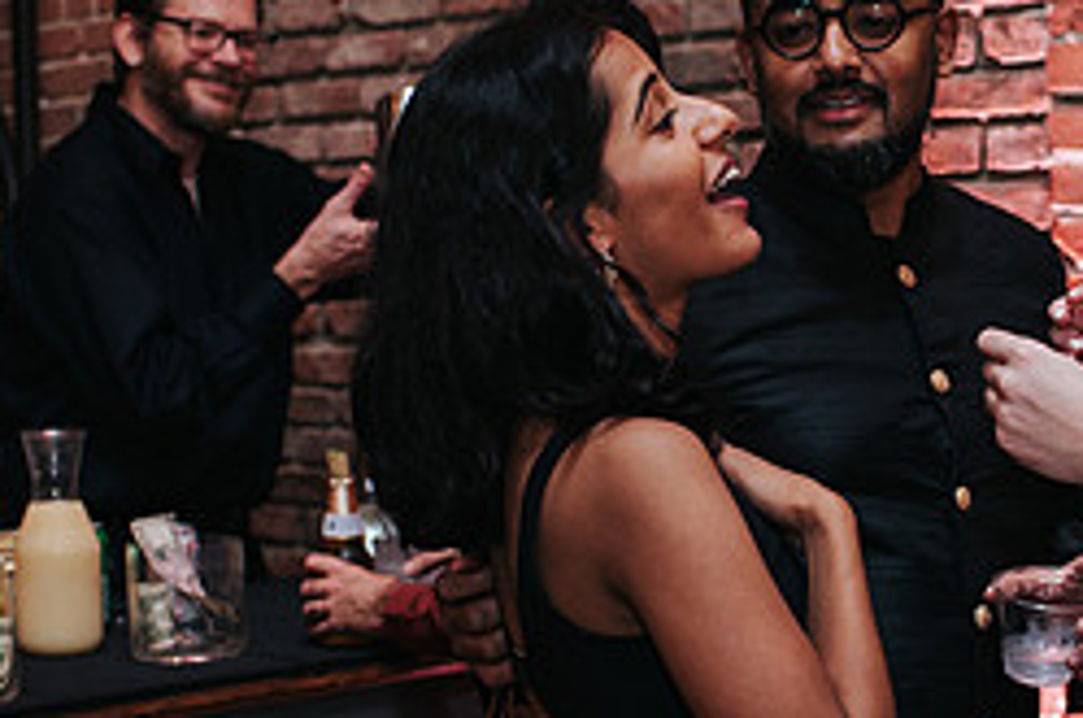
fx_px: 2702
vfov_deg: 15.1
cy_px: 494
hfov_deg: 22.4
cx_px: 850
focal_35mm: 90
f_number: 3.2
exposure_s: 1/200
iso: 800
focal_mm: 35
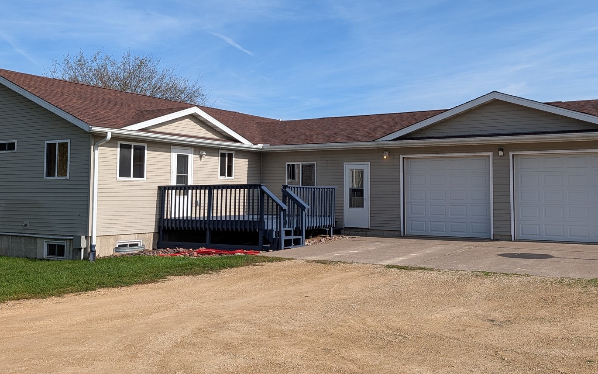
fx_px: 619
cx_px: 310
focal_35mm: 38
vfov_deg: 33.5
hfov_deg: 51.5
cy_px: 157
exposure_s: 1/1178
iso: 23
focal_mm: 6.9
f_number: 1.68
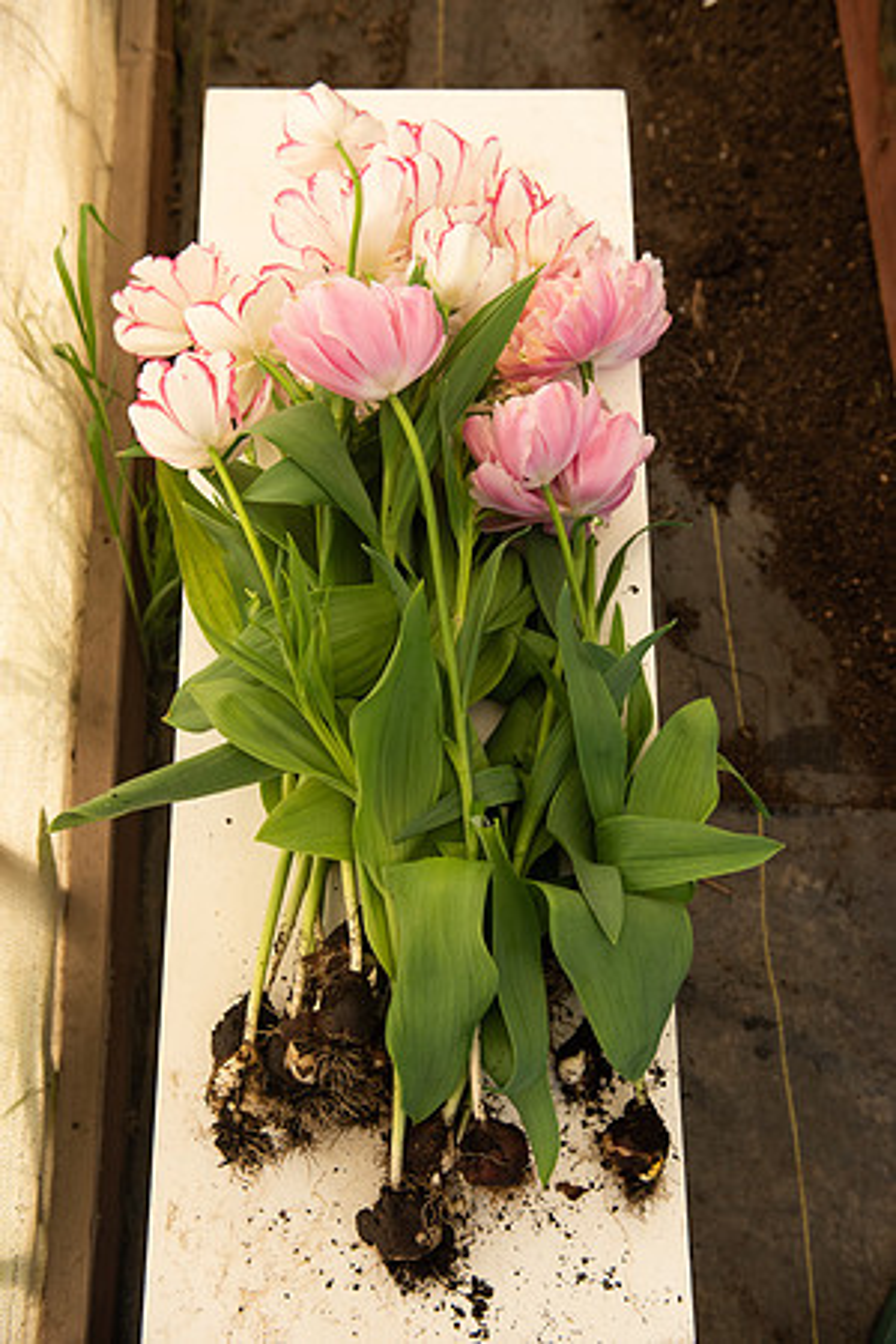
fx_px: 1419
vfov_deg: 50.7
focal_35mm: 38
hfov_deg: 35.1
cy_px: 672
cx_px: 448
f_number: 4
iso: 640
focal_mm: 38
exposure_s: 1/2000
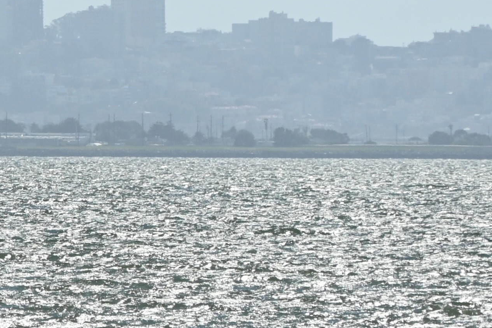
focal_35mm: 828
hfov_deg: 2.5
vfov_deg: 1.7
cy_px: 204
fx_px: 11315
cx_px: -519
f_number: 8
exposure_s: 1/500
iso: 100
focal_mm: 125
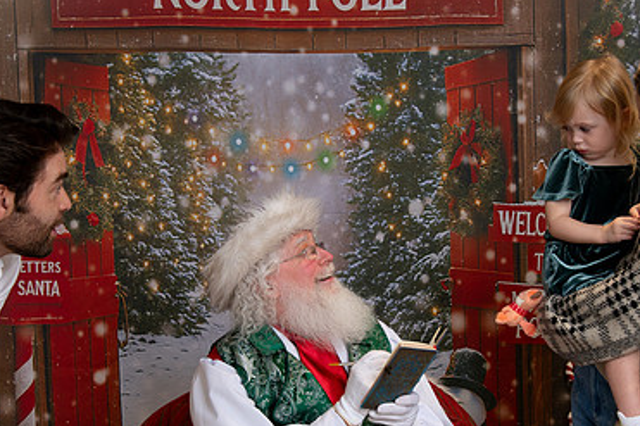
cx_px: 343
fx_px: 1155
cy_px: 258
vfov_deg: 20.9
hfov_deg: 31.0
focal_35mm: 65
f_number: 5
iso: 1000
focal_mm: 40
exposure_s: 1/200
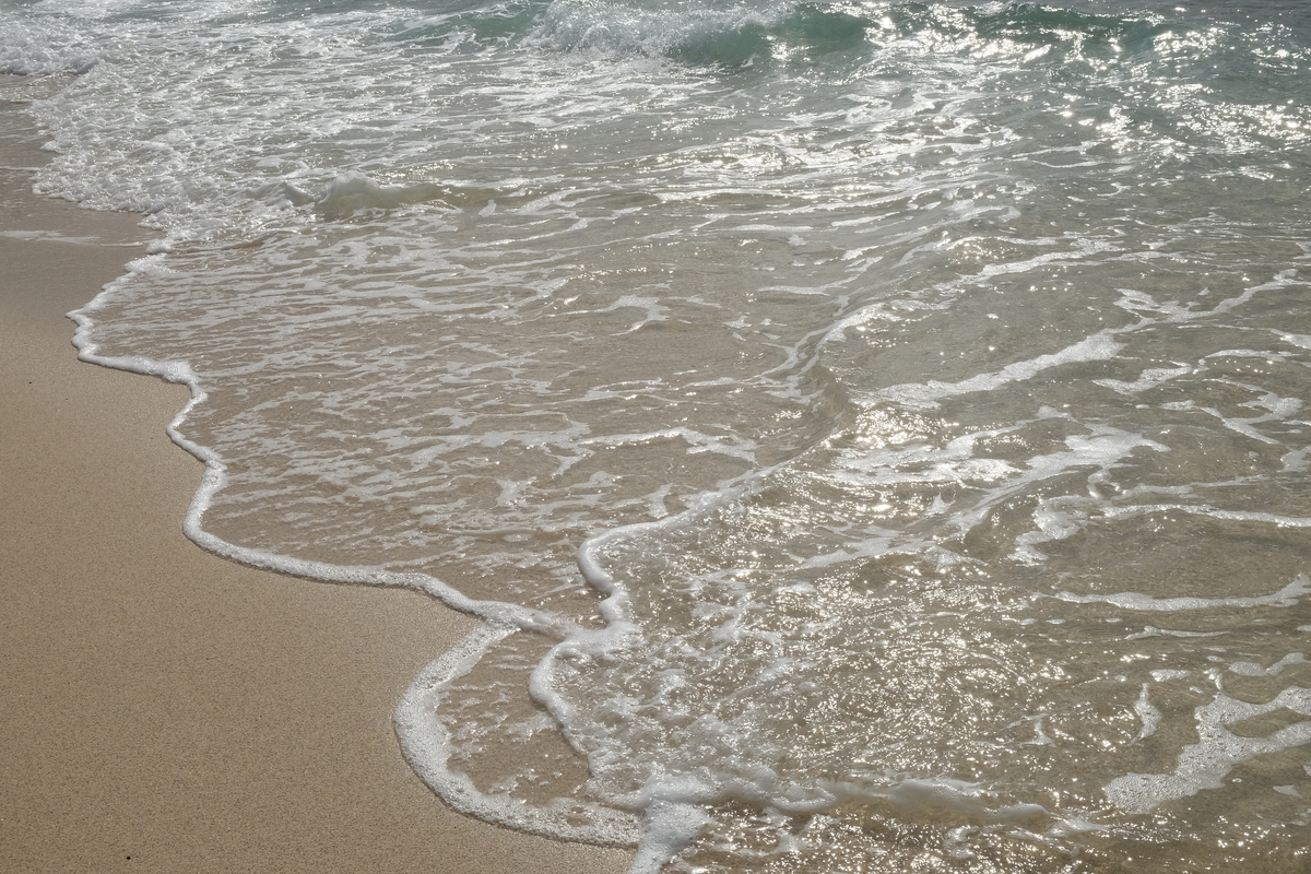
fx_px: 1711
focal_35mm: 47
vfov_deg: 28.6
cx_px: 656
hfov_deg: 41.9
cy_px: 437
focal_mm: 31.5
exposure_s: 1/420
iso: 400
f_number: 22
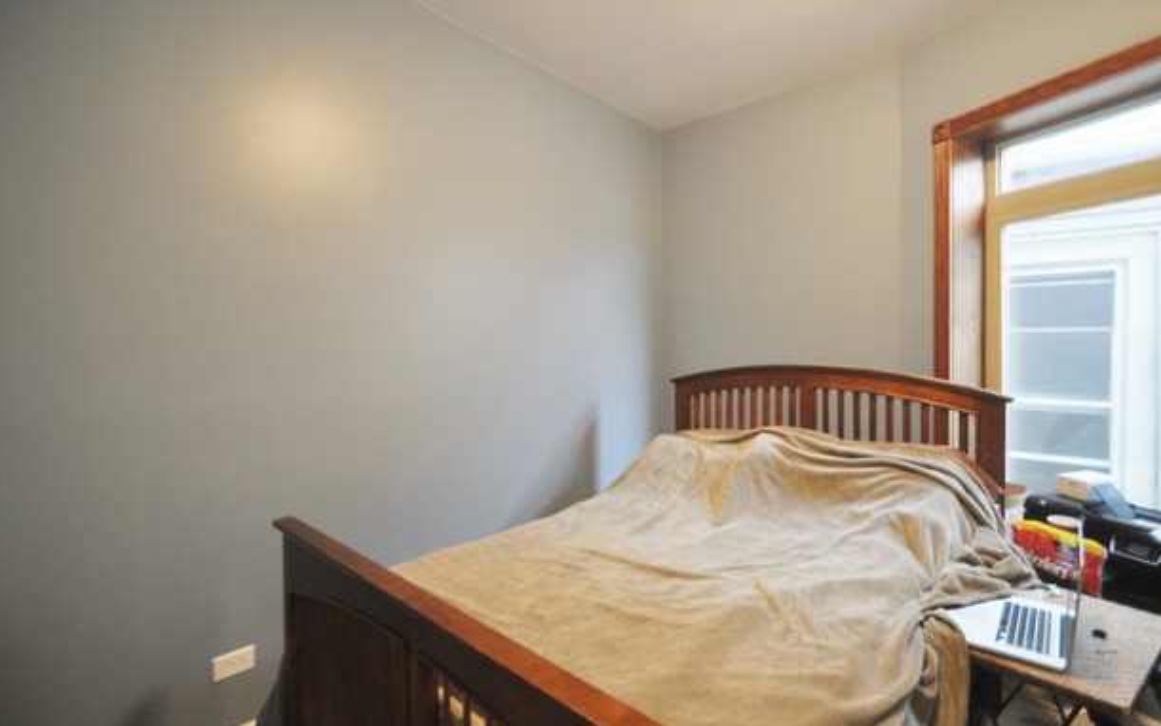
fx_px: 506
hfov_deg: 97.8
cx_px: 600
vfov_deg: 71.1
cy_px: 328
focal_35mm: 16
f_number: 3.5
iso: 800
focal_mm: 10
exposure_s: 1/30
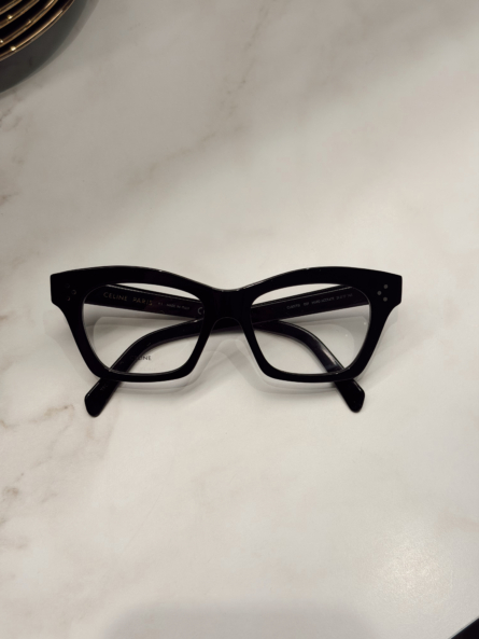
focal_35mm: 48
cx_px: 240
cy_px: 320
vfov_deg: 39.6
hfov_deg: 30.3
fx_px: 885
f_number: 1.78
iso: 64
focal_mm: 6.76
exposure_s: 1/496
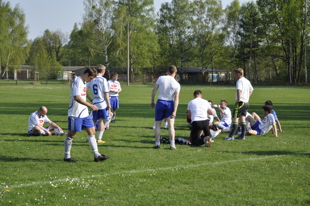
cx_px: 155
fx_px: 542
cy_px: 103
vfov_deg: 21.5
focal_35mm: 63
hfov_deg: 31.9
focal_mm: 42
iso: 400
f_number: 5.6
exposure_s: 1/1600
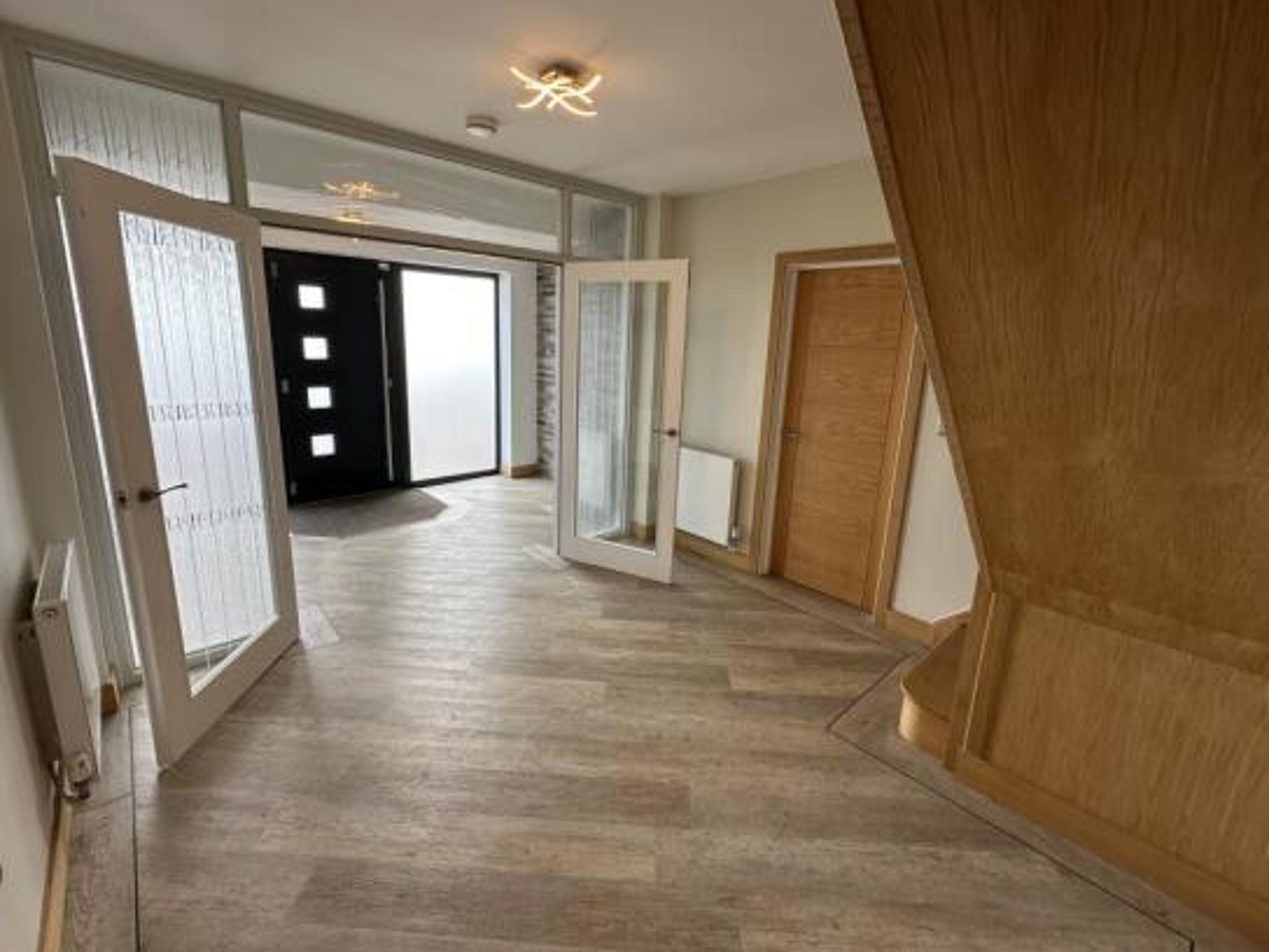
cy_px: 449
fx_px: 550
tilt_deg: -11.9
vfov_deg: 81.7
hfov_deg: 98.2
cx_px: 624
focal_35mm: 15
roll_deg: -1.8
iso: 40
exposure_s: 1/108
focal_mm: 2.22
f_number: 2.2
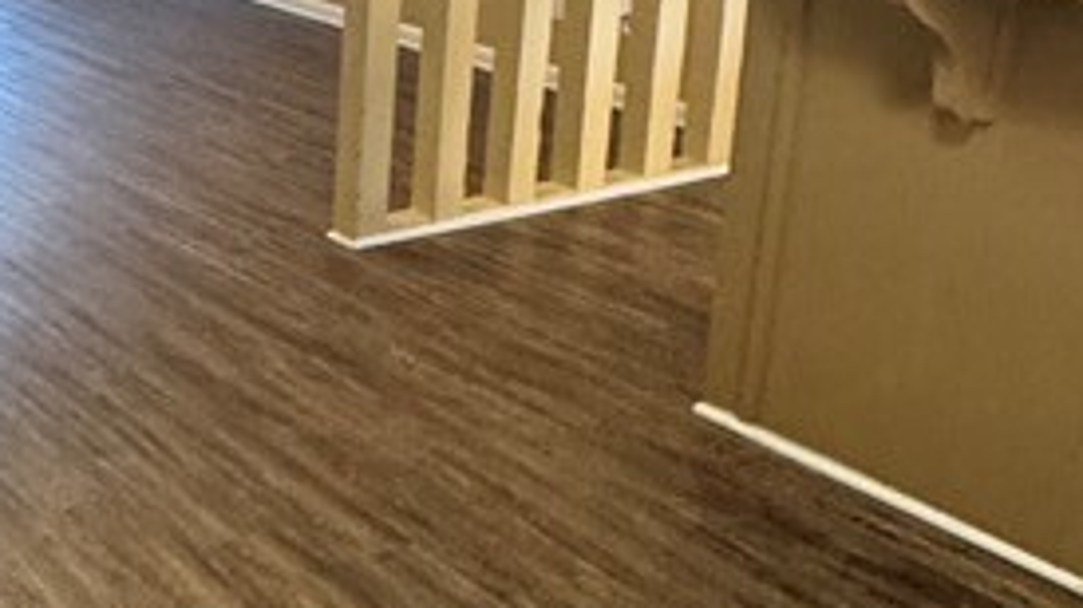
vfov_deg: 20.9
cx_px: -20
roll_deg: +1.9
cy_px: 162
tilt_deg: -17.2
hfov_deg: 33.3
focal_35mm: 57
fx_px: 1637
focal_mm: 2.22
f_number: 2.2
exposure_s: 1/60
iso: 400
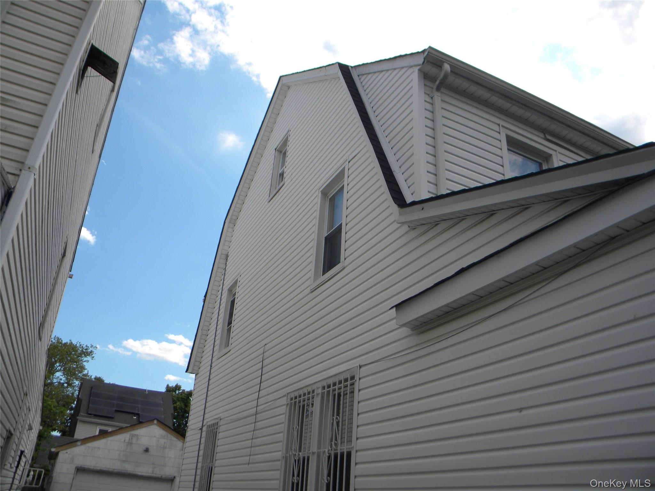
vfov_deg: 49.7
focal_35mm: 28
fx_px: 530
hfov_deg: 63.4
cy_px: 246
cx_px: 328
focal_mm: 5
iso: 80
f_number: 7
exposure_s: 1/316
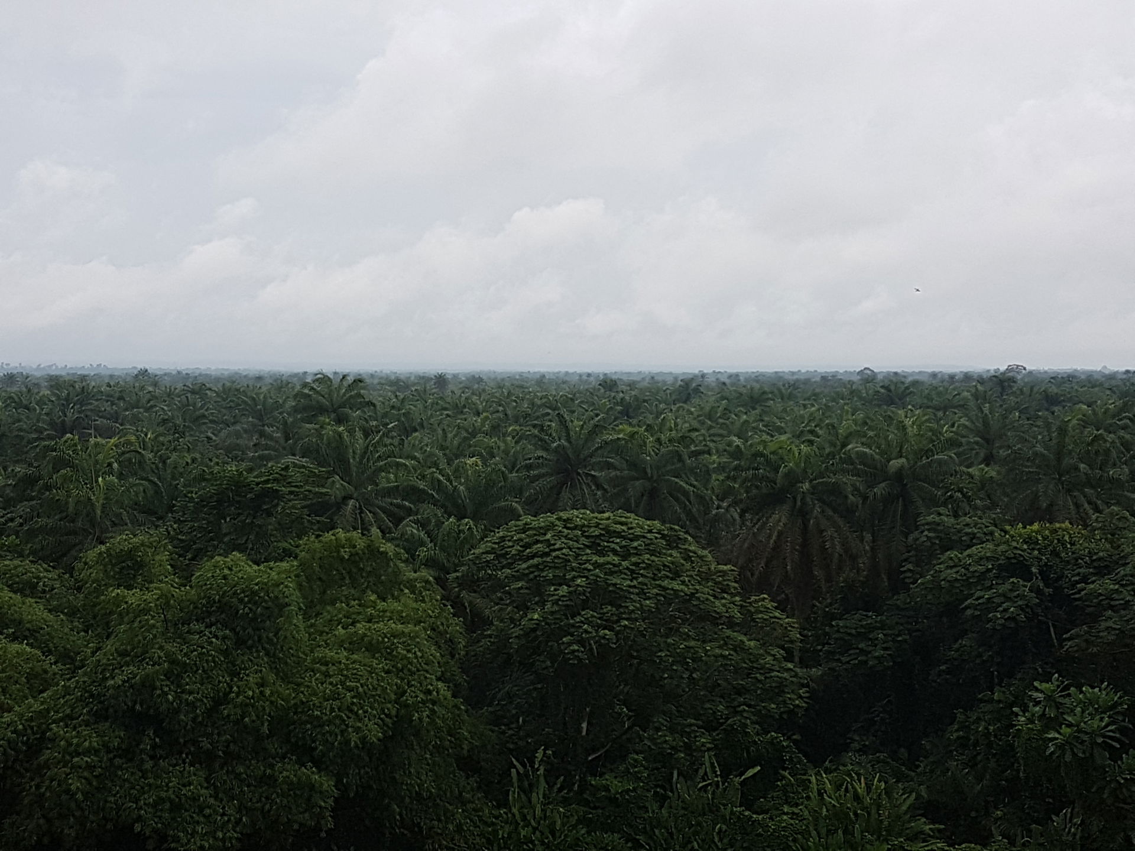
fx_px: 852
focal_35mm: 26
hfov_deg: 67.3
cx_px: 568
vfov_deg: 53.1
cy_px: 426
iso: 40
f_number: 1.7
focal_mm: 4.2
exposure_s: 1/1180
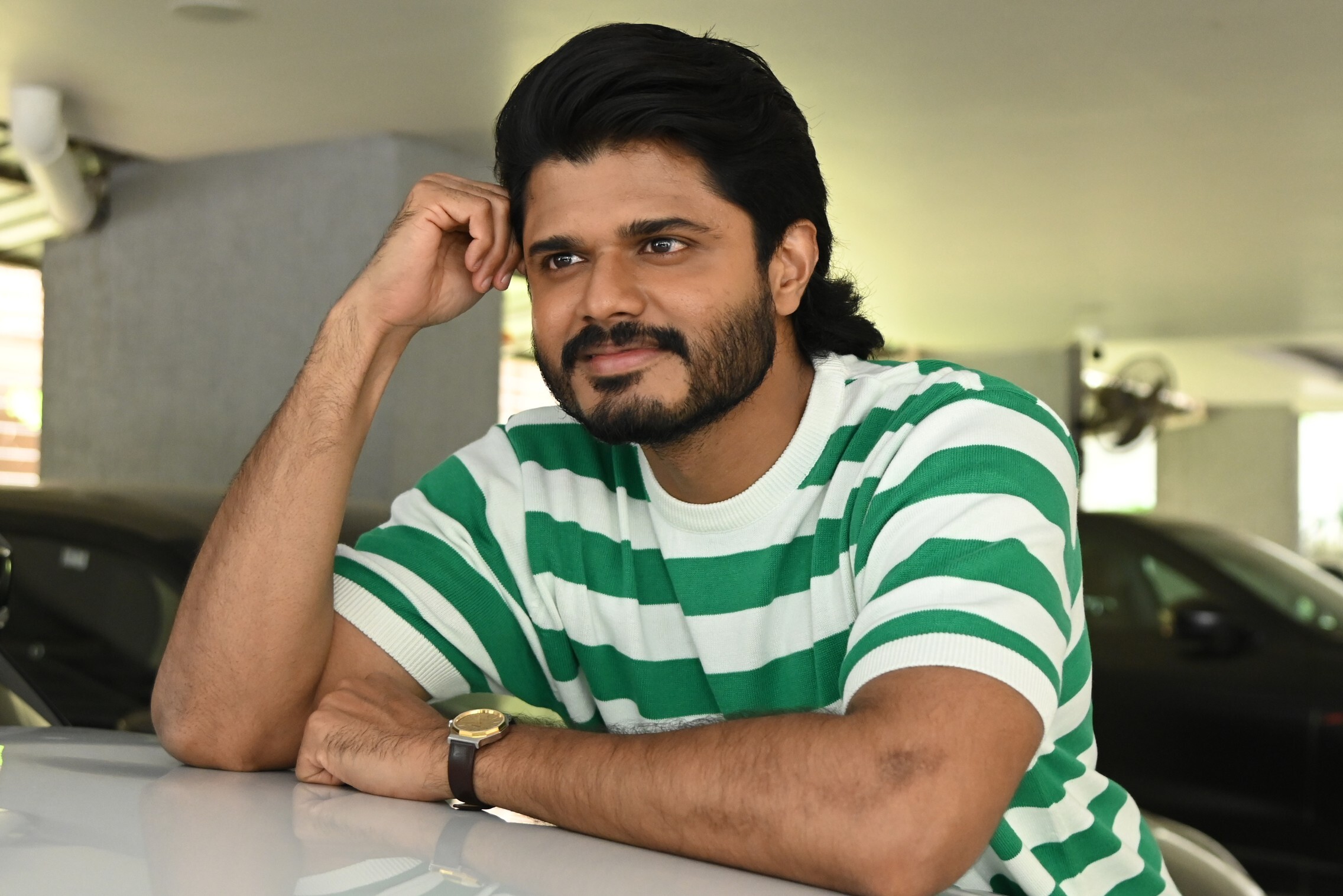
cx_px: 672
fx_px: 2126
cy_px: 448
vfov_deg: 23.8
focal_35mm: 57
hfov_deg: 35.1
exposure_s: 1/200
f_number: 4
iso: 2500
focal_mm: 38
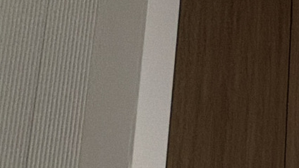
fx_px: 571
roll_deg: +2.6
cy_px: 227
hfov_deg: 20.0
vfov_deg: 15.8
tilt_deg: +9.9
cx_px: 555
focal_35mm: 72
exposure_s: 1/50
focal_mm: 2.22
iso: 200
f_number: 2.2
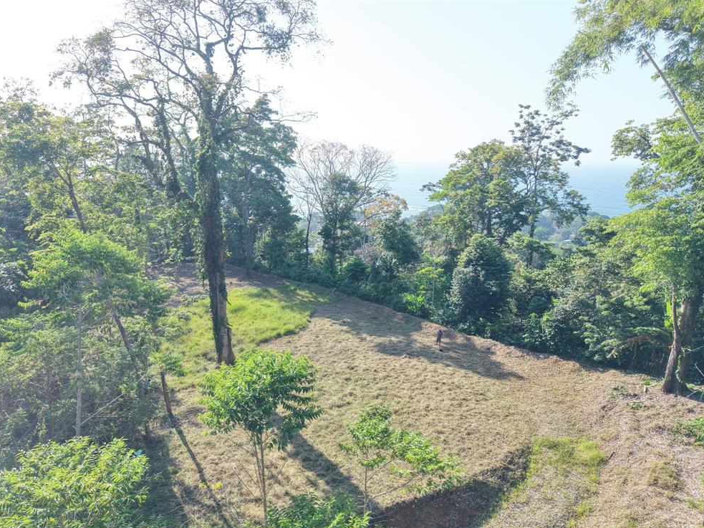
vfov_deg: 54.9
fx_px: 508
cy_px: 274
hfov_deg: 69.4
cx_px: 341
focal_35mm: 25
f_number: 1.8
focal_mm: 8.67
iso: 200
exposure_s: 1/1000
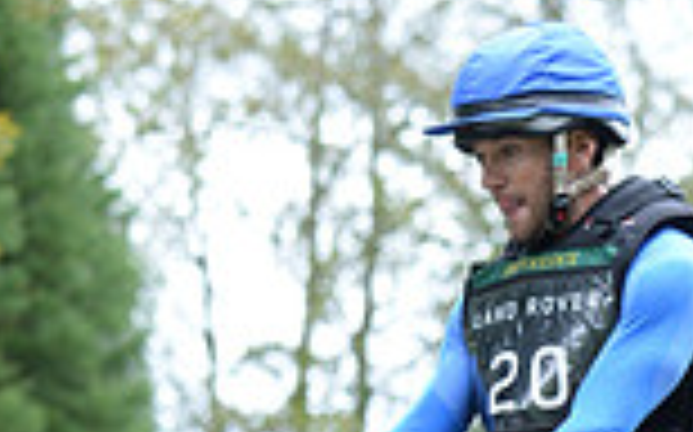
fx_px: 10154
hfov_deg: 3.9
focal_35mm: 538
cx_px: 342
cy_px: 1089
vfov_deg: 2.4
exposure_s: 1/800
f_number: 5.6
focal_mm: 140
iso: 2000
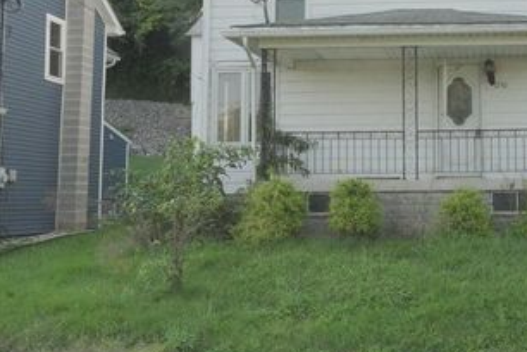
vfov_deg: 24.9
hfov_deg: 35.6
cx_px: 429
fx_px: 790
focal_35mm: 54
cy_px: 111
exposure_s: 1/6
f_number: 20
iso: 125
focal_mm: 22.4
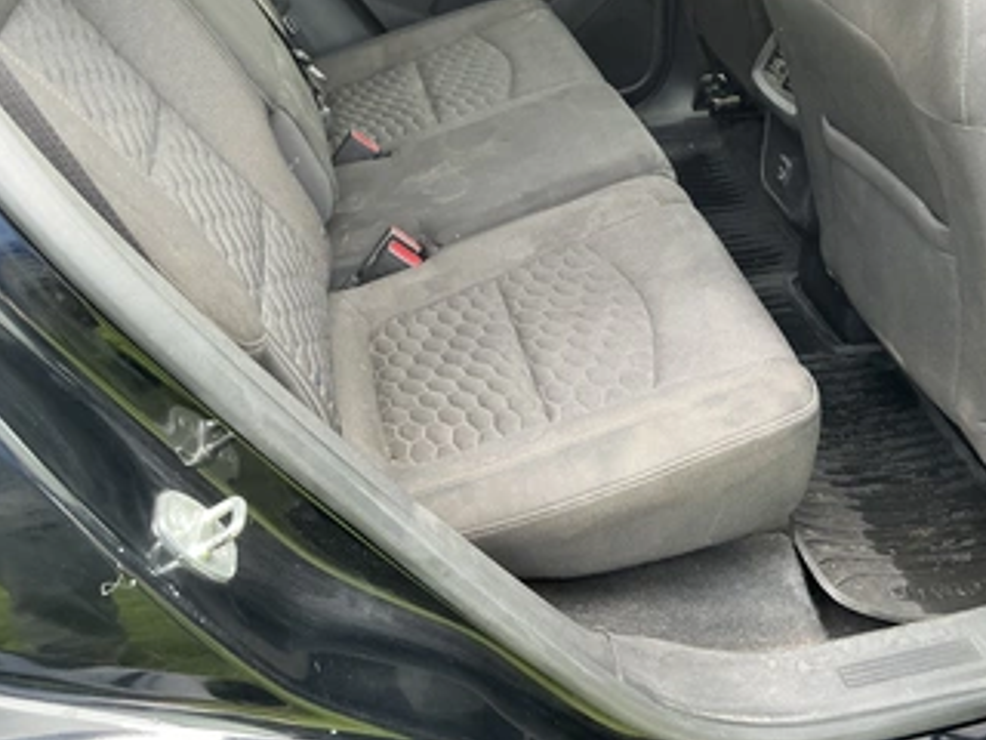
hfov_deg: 52.3
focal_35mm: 35
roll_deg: -2.5
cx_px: 585
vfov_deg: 40.7
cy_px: 348
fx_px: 997
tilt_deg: -36.5
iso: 64
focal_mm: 3
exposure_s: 1/112
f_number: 1.8
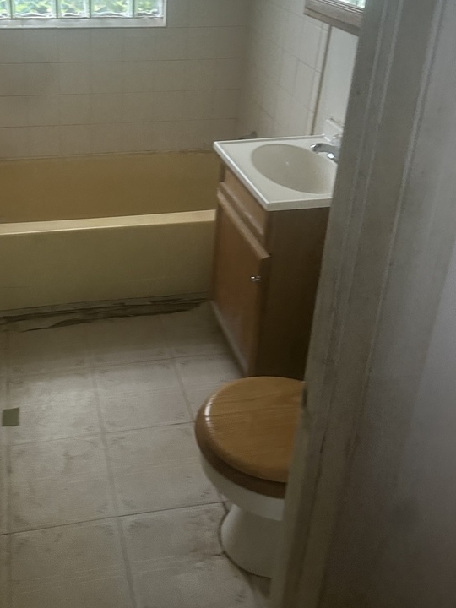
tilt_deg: -22.7
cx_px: 137
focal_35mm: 36
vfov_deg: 49.7
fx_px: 632
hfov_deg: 39.0
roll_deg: -3.0
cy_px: 167
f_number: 1.78
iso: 400
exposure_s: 1/60
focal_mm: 6.86
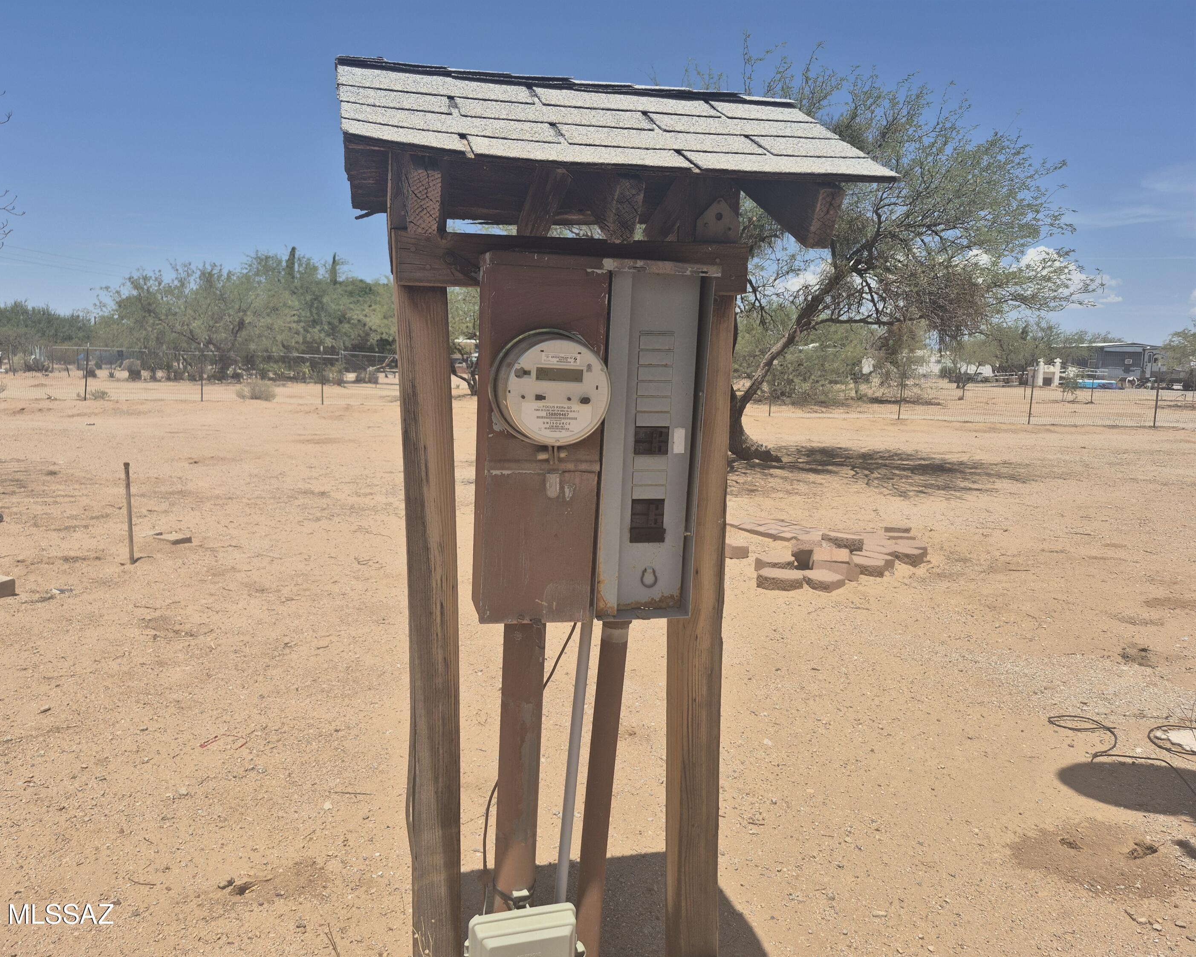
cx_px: 558
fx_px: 850
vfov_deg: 58.8
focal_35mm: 24
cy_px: 479
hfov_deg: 70.2
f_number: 1.8
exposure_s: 1/2456
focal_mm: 5.4
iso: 25
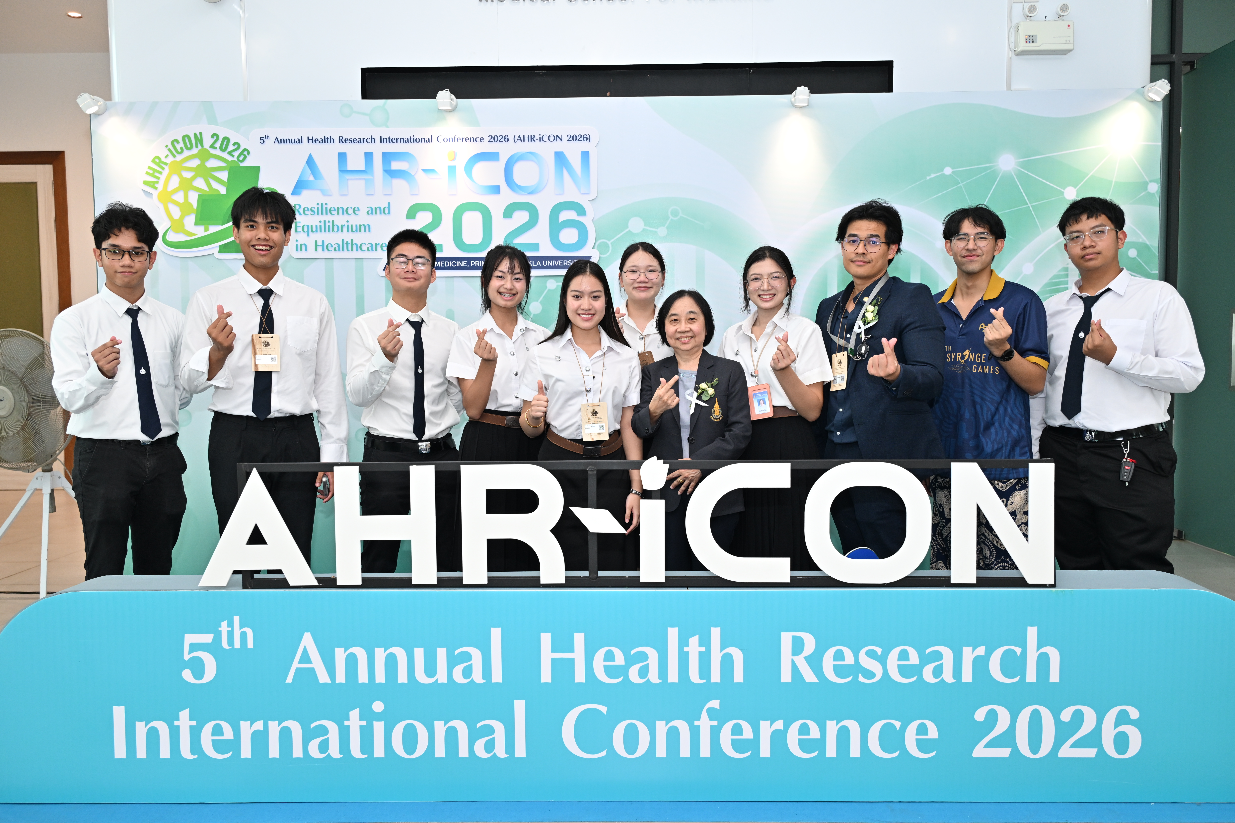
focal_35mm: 28
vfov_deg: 45.7
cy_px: 412
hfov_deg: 64.6
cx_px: 618
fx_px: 978
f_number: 4
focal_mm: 28.5
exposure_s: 1/200
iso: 800
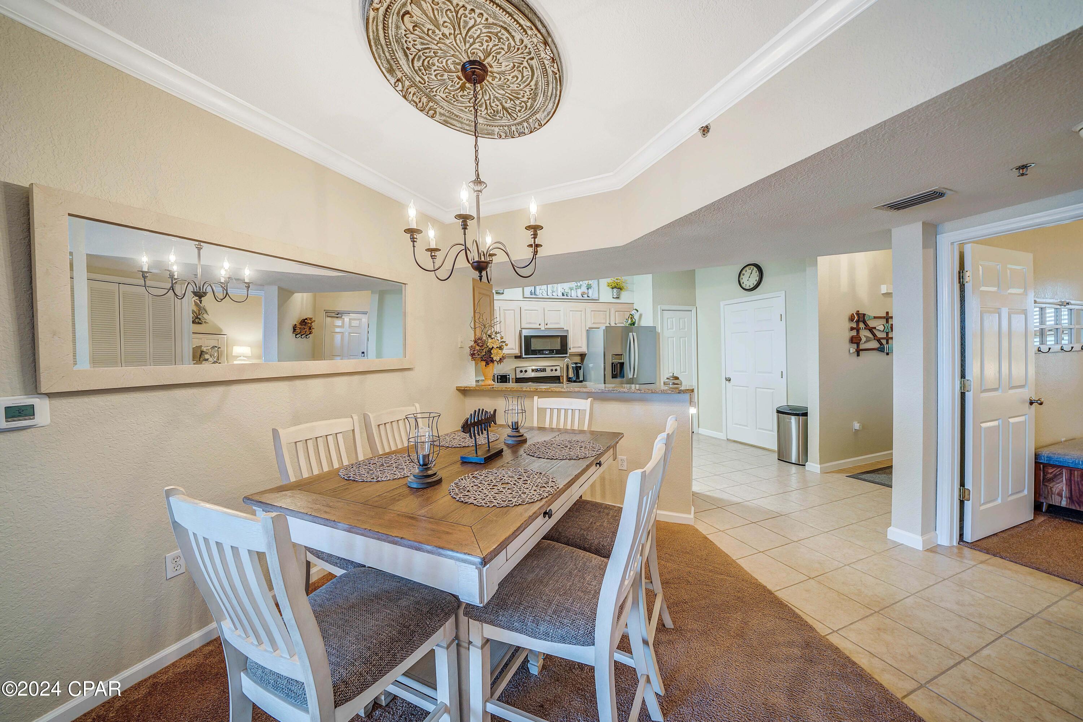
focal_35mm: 12
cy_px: 361
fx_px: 361
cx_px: 542
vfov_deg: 90.0
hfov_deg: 112.6
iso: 100
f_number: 5.6
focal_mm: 12
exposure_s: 1/2.5
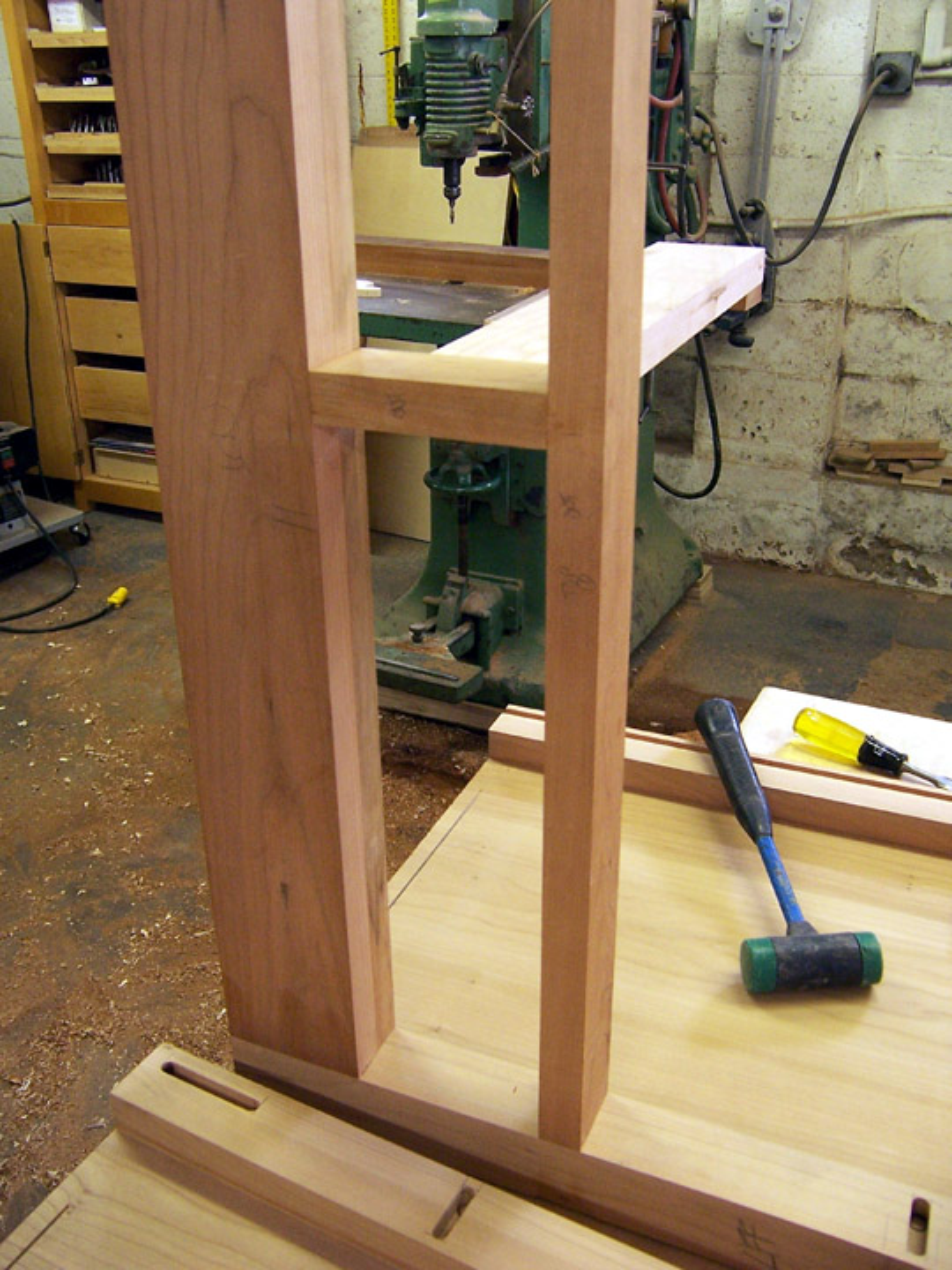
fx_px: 1210
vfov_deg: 55.4
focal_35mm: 33
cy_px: 635
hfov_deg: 42.9
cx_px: 476
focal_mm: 5.5
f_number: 3.4
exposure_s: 1/15
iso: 140
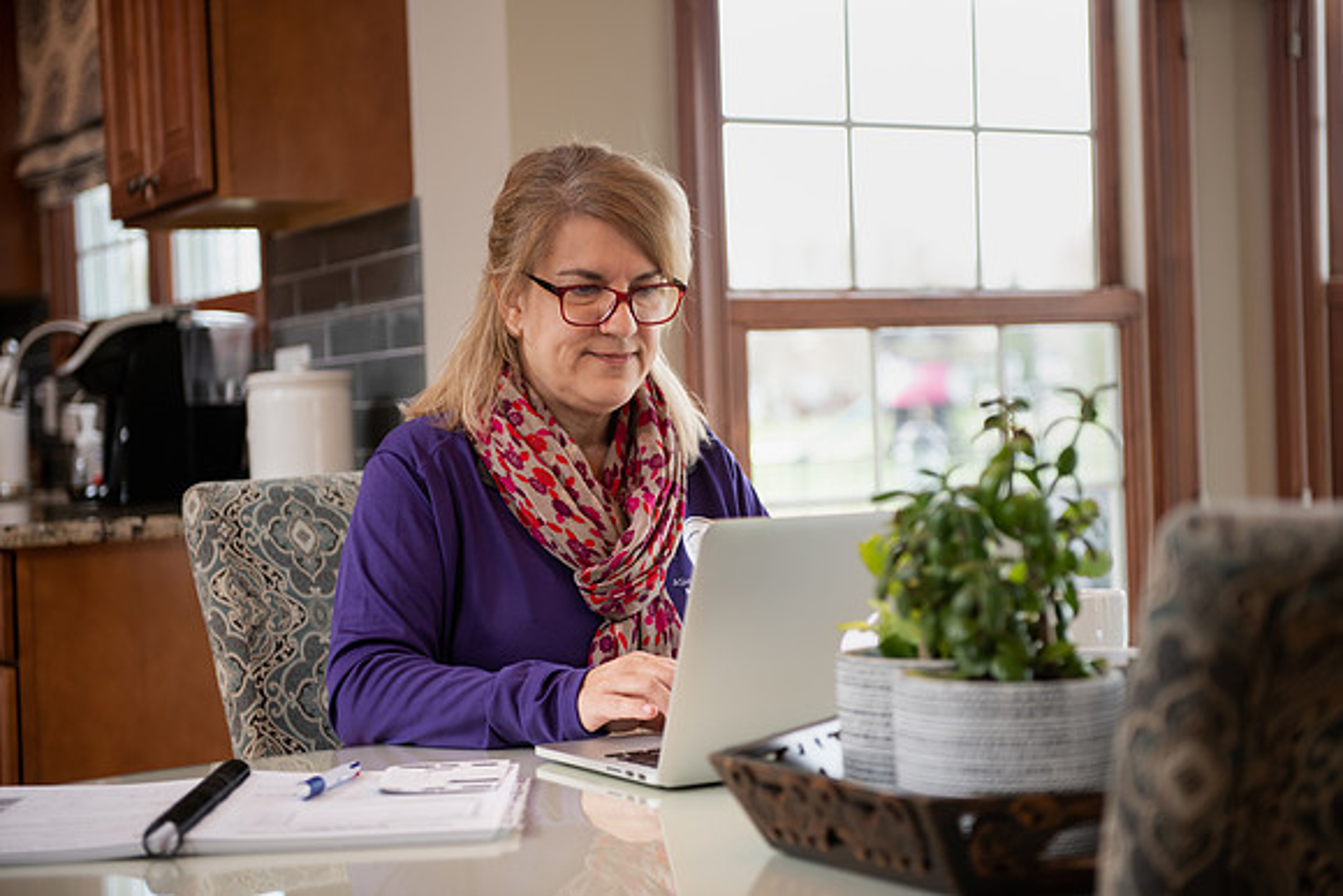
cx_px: 672
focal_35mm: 66
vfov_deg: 20.6
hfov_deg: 30.5
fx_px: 2463
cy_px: 448
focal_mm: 66
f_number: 3.2
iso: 500
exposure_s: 1/200
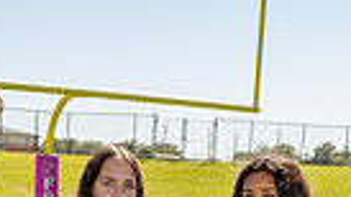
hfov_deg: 17.9
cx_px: 164
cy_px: 509
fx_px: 1117
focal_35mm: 120
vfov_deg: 8.9
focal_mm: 35
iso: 80
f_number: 6.3
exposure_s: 1/200
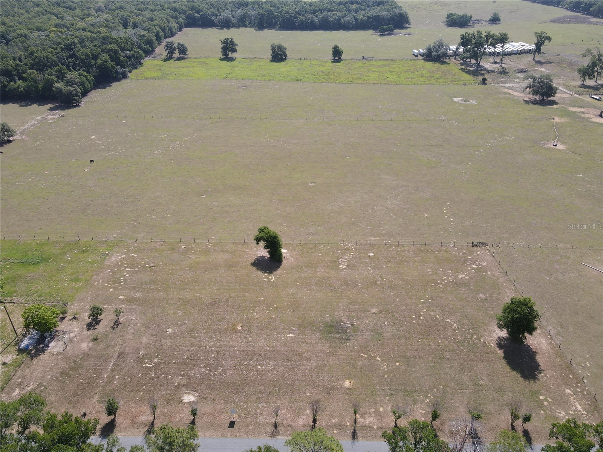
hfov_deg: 71.6
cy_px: 226
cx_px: 302
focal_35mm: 24
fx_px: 418
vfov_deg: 56.8
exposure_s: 1/350
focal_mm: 4.5
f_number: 2.8
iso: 100
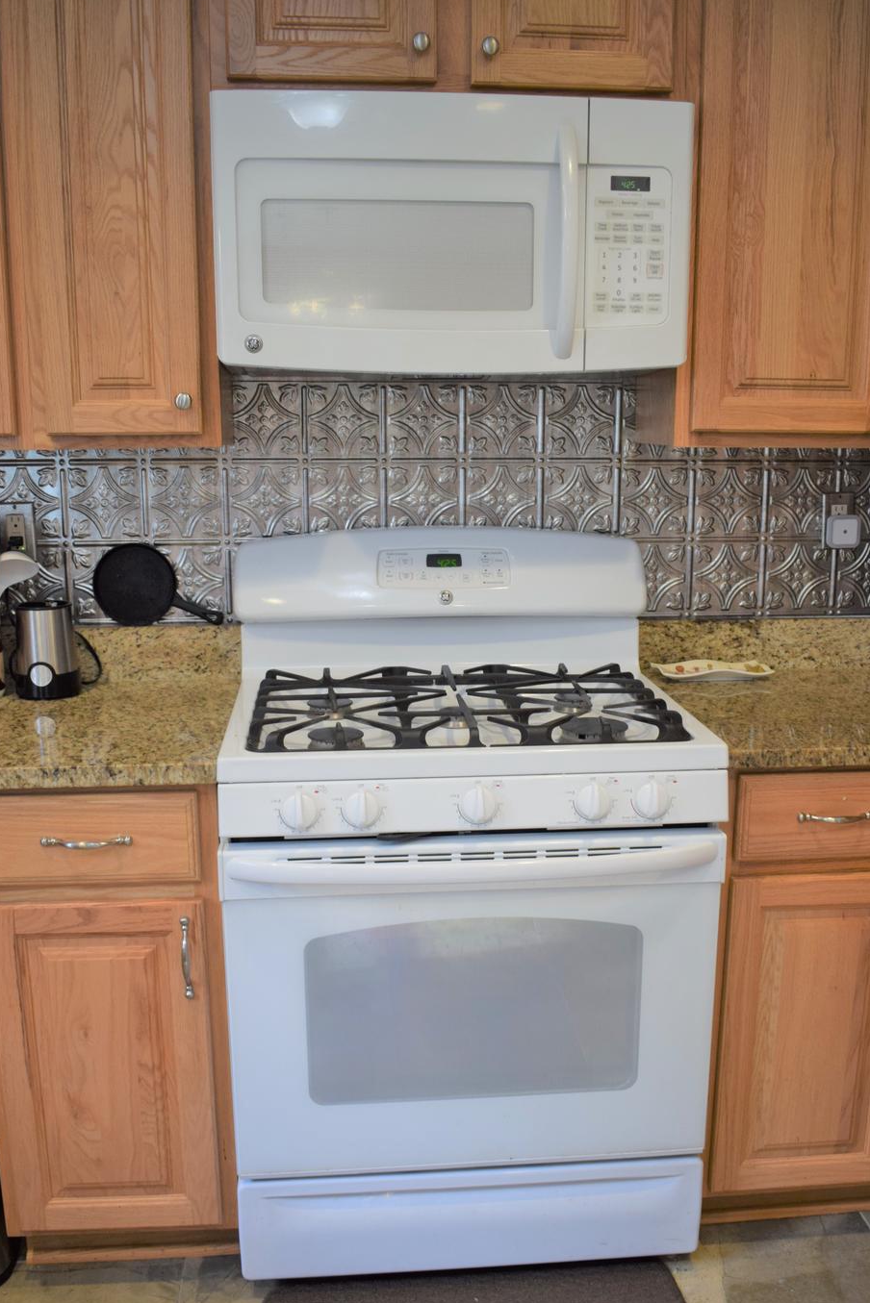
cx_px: 456
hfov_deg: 38.9
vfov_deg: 55.7
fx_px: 1232
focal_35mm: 34
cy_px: 708
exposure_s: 1/60
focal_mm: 20
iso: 450
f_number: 4
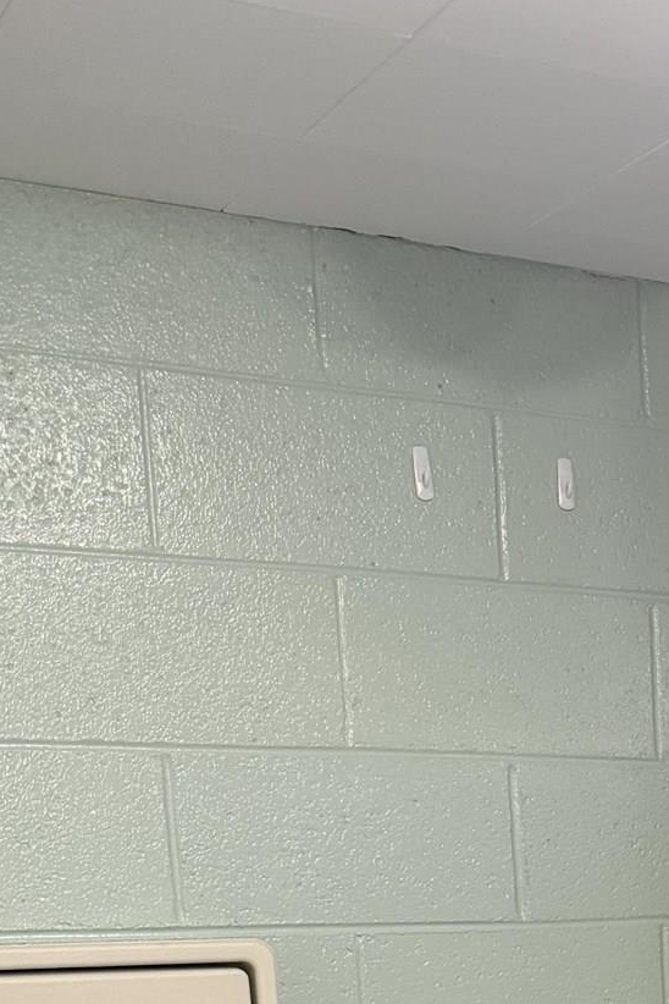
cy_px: 1201
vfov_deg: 25.8
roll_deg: +0.9
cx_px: 931
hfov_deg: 17.9
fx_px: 1951
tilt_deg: -9.3
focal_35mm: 70
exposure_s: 1/60
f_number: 1.78
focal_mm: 6.76
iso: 400
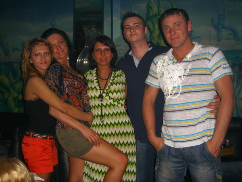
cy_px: 91
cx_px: 121
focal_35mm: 38
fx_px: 266
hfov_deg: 49.0
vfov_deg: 37.7
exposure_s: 1/60
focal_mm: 7.9
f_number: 2.8
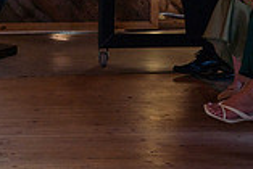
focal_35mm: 192
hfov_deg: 10.5
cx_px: -40
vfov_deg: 7.0
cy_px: -134
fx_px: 1351
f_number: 4
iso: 400
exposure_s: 1/320
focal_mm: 52
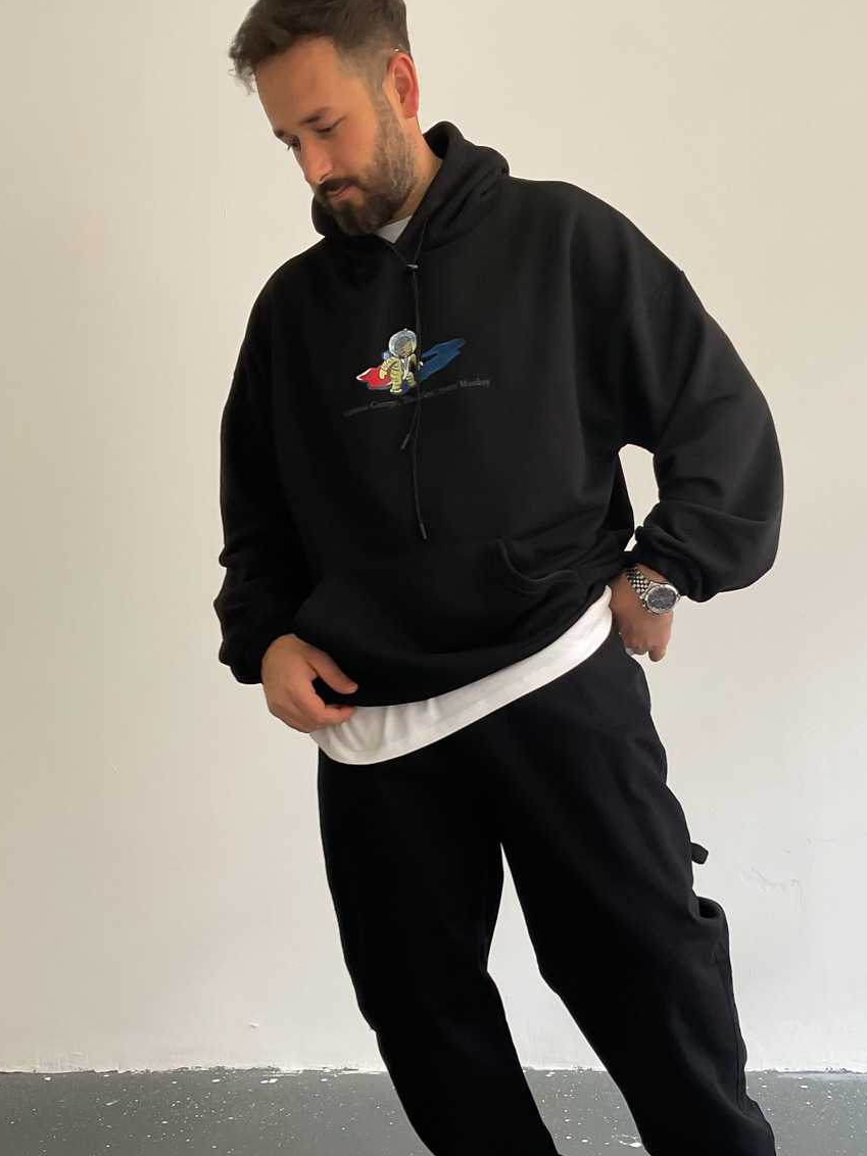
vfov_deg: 45.4
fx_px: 1369
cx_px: 521
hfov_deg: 35.0
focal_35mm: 41
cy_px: 716
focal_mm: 3
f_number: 1.8
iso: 50
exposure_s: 1/120
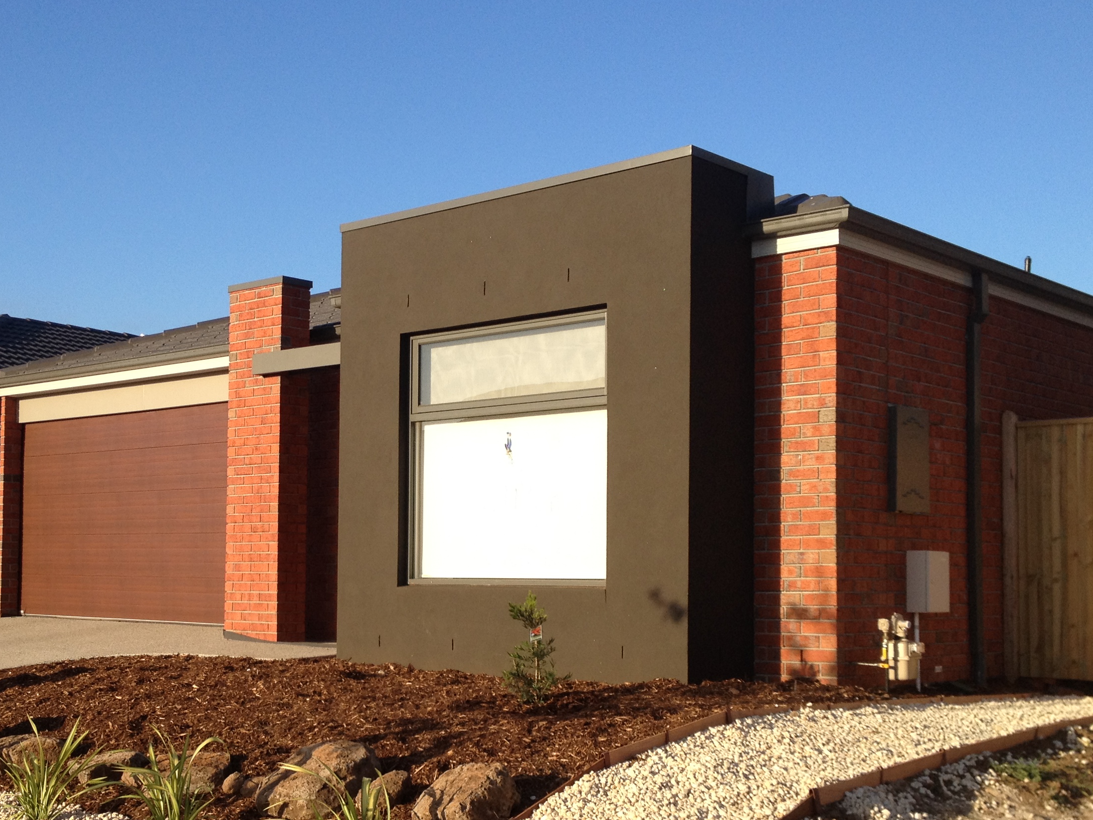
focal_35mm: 52
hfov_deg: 36.4
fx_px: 1642
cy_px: 504
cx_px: 360
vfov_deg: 28.0
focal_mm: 4.28
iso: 64
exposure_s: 1/951
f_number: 2.4
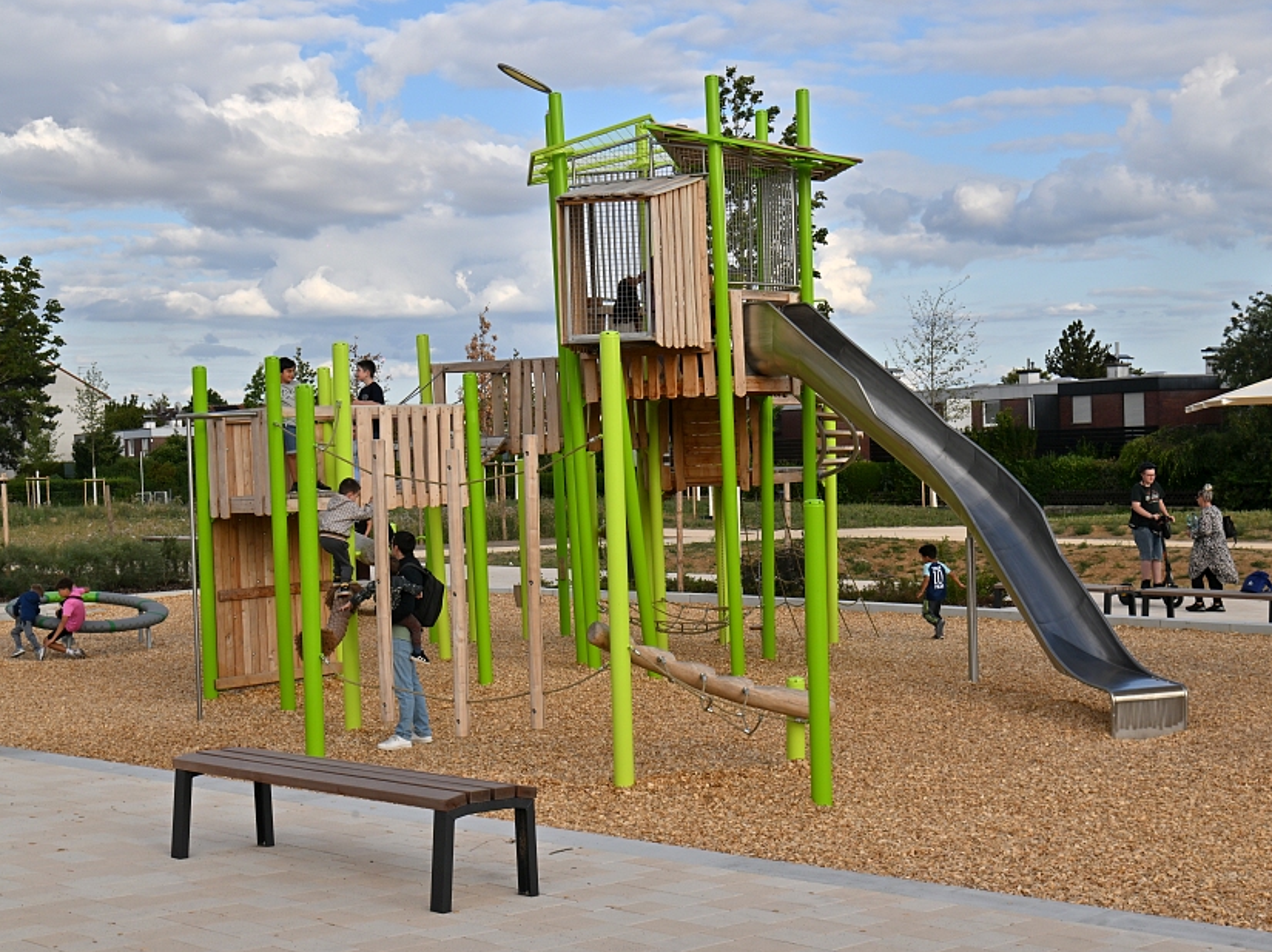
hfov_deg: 33.8
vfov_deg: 25.6
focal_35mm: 57
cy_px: 481
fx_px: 2094
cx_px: 688
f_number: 18
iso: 100
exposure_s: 1/200
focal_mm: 52
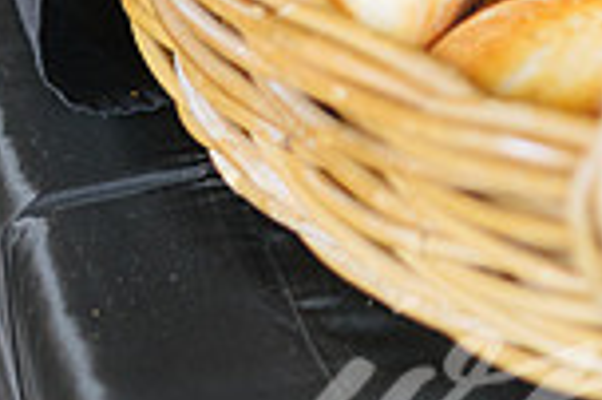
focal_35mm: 191
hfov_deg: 10.2
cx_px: 1057
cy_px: -65
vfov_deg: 7.1
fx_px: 3190
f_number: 2.2
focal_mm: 50
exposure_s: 1/200
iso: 800
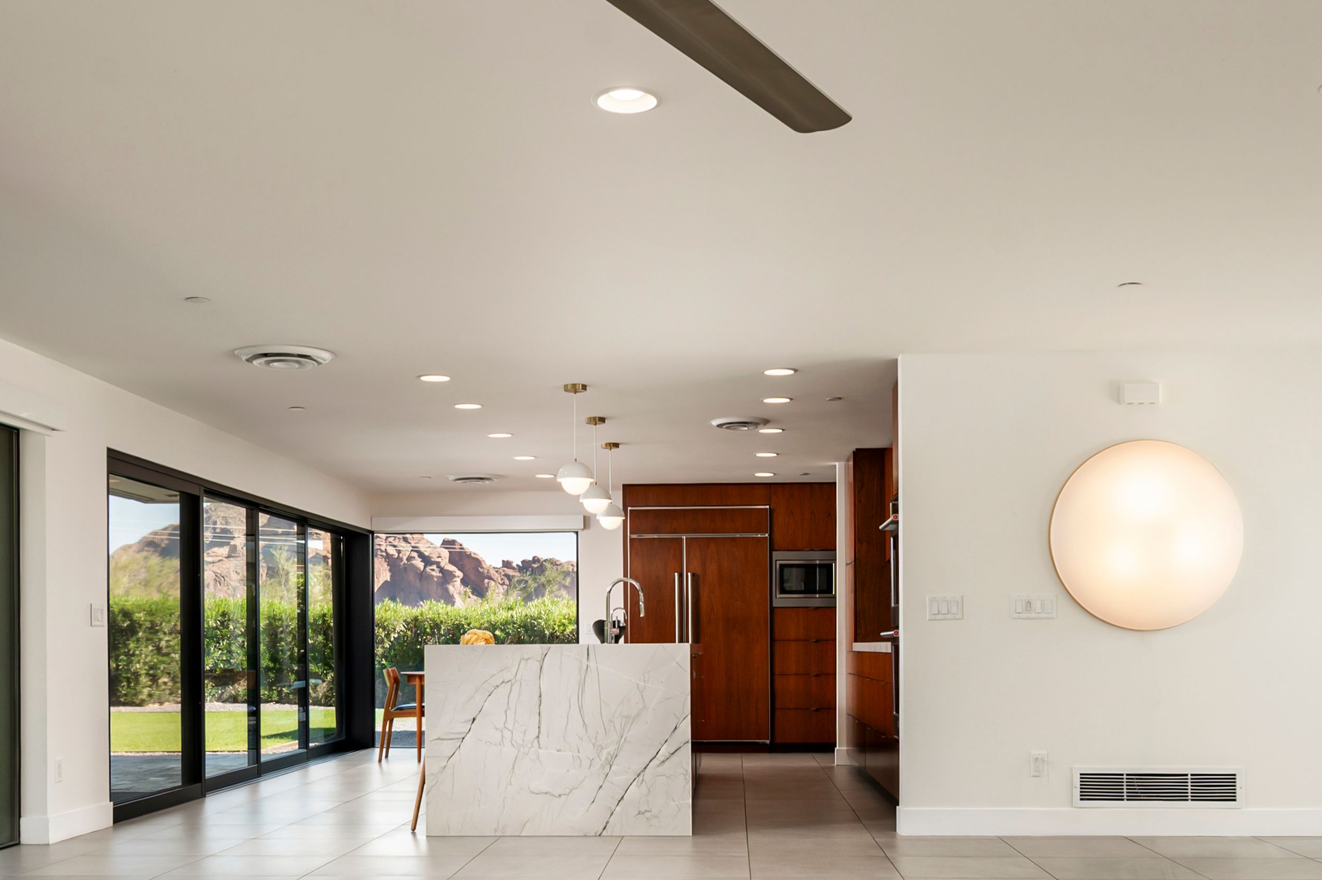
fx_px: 1438
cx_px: 649
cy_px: 642
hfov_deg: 49.4
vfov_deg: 33.4
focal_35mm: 39
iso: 320
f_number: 8
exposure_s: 1/200
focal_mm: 16.5
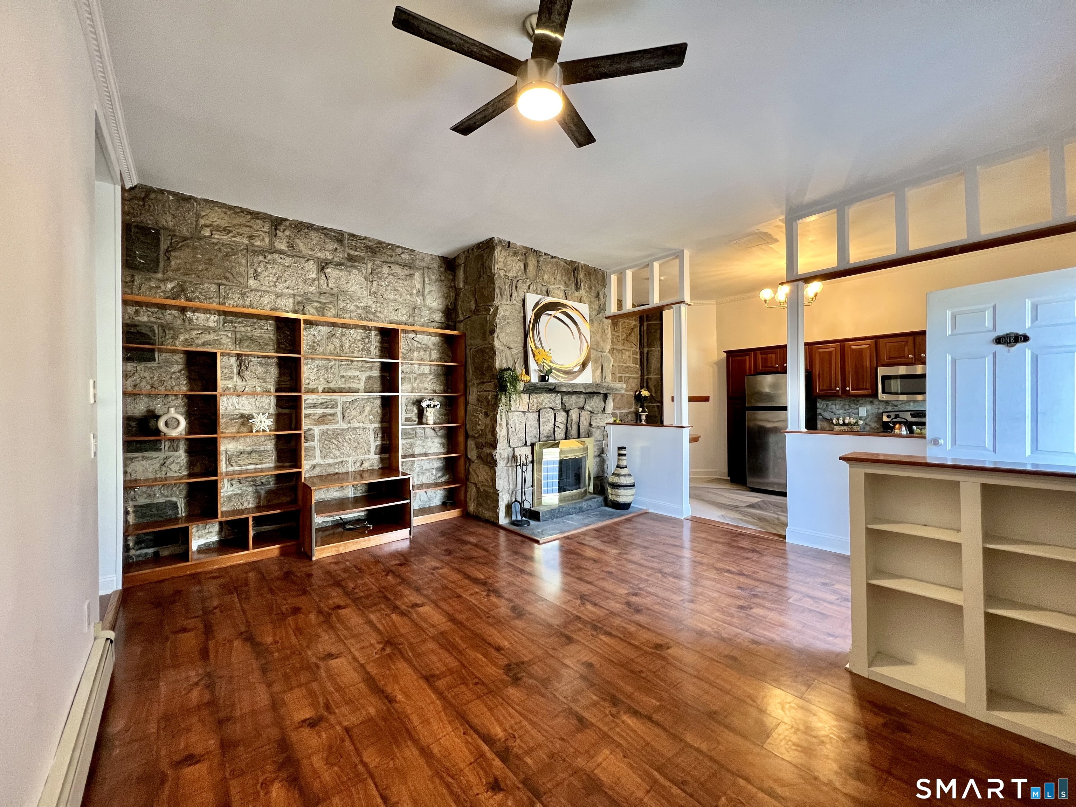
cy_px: 404
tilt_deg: -0.5
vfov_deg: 89.9
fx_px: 404
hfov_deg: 106.2
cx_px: 538
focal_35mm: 13
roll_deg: +0.4
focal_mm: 1.57
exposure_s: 1/60
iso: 200
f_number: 1.8
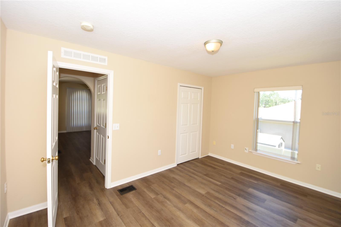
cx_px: 170
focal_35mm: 15
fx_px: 142
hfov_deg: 100.4
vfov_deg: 77.3
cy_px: 114
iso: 100
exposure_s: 1/60
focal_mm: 10
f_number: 4
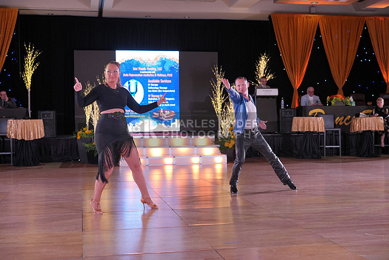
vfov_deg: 27.0
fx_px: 540
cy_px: 130
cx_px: 194
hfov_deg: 39.6
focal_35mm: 50
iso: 2000
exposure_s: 1/400
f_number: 4
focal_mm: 50
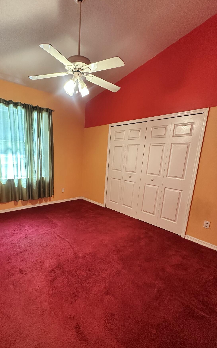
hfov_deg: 66.5
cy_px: 187
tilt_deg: -11.7
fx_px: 161
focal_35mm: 17
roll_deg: -2.6
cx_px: 76
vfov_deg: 94.2
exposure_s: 1/60
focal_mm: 2.22
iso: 320
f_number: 2.2
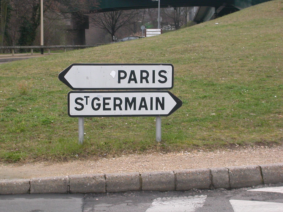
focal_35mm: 111
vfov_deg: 13.3
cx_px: 142
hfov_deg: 17.7
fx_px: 907
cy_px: 106
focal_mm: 16.8
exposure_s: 1/114
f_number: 4.8
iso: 100
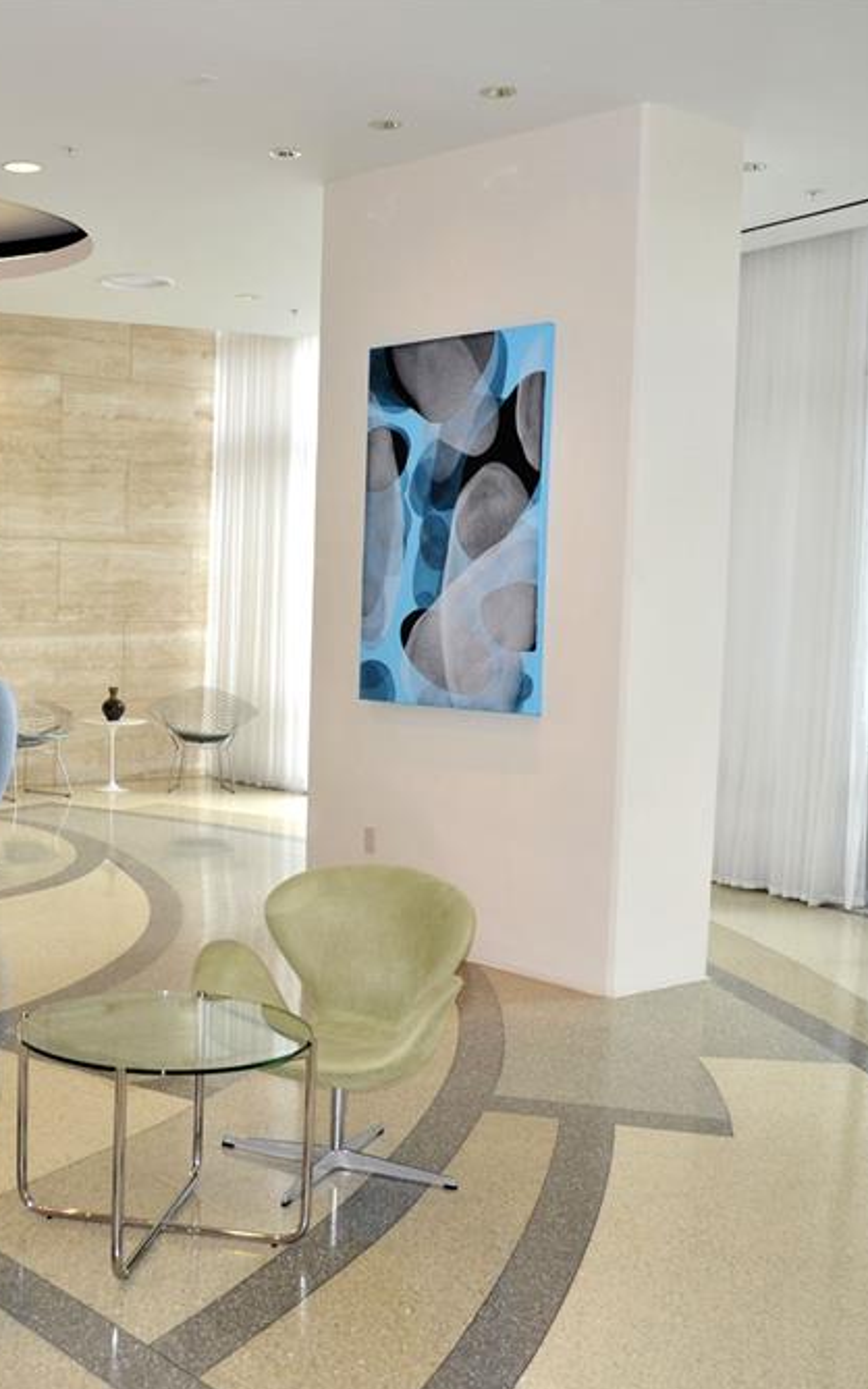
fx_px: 1590
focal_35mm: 42
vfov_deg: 47.2
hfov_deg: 29.8
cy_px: 698
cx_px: 168
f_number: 4
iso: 200
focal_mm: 18
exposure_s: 1/125
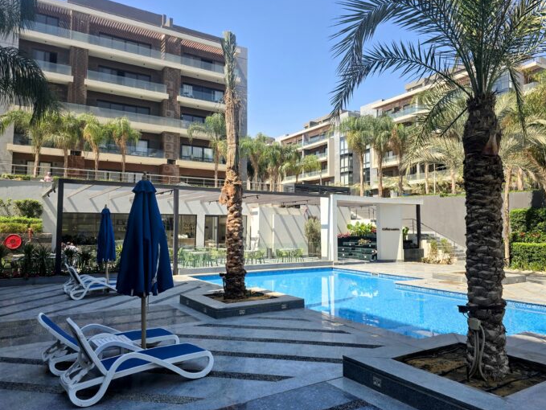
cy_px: 194
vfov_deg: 53.1
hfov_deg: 67.3
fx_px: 410
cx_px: 283
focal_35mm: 26
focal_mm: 6.3
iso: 12
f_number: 1.7
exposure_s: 1/479
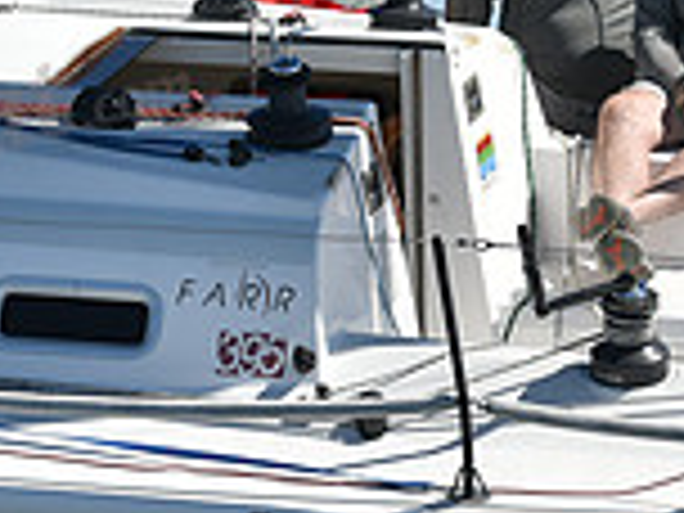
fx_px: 8398
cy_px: 322
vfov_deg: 3.5
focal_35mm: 425
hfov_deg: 4.7
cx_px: 428
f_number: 7.1
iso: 250
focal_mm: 116
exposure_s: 1/1600
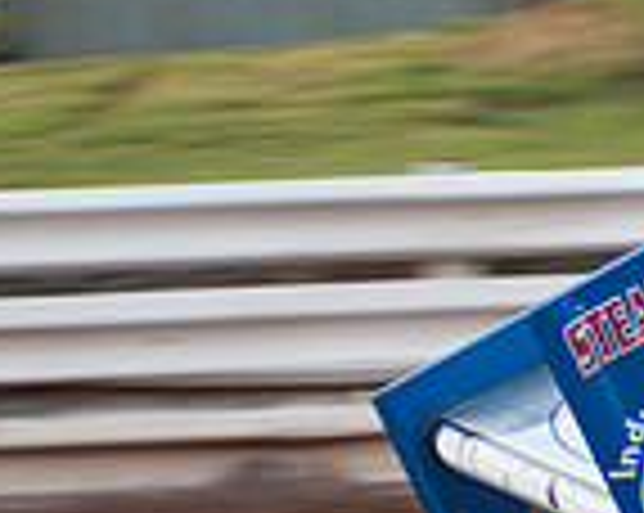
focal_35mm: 458
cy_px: 518
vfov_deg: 3.4
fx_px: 8718
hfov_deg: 4.2
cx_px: 991
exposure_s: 1/500
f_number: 2.8
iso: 250
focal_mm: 80
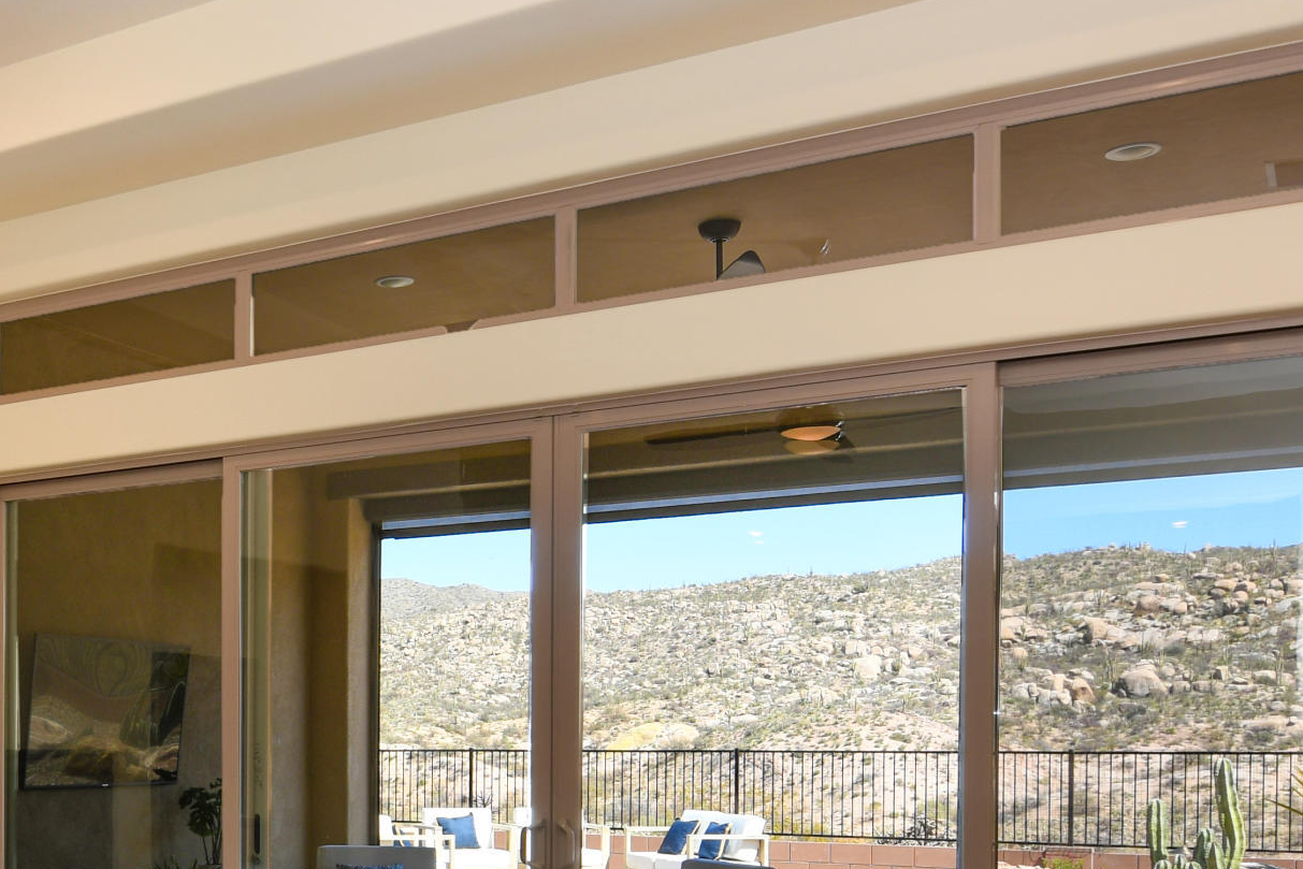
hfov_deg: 38.5
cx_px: 89
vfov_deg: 27.7
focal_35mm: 47
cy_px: 761
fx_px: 1701
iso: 200
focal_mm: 13
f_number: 4.5
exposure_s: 1/80
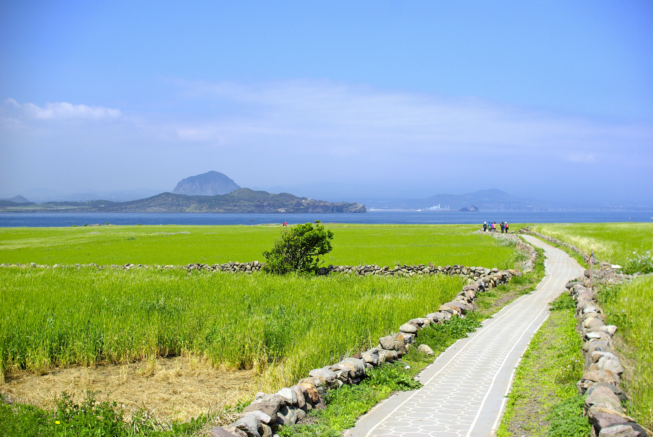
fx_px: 817
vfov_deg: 29.9
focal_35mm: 45
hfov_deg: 43.6
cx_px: 326
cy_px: 218
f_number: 4
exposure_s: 1/3000
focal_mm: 30
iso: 200
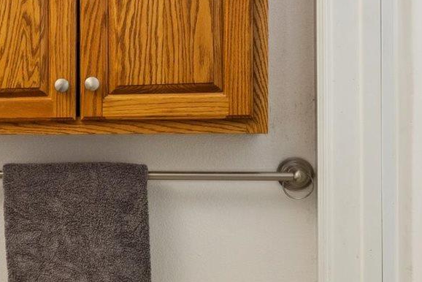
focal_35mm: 86
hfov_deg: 18.8
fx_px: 1003
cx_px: -318
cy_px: 155
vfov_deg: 16.0
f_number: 13
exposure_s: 1/13
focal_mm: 16.1
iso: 400
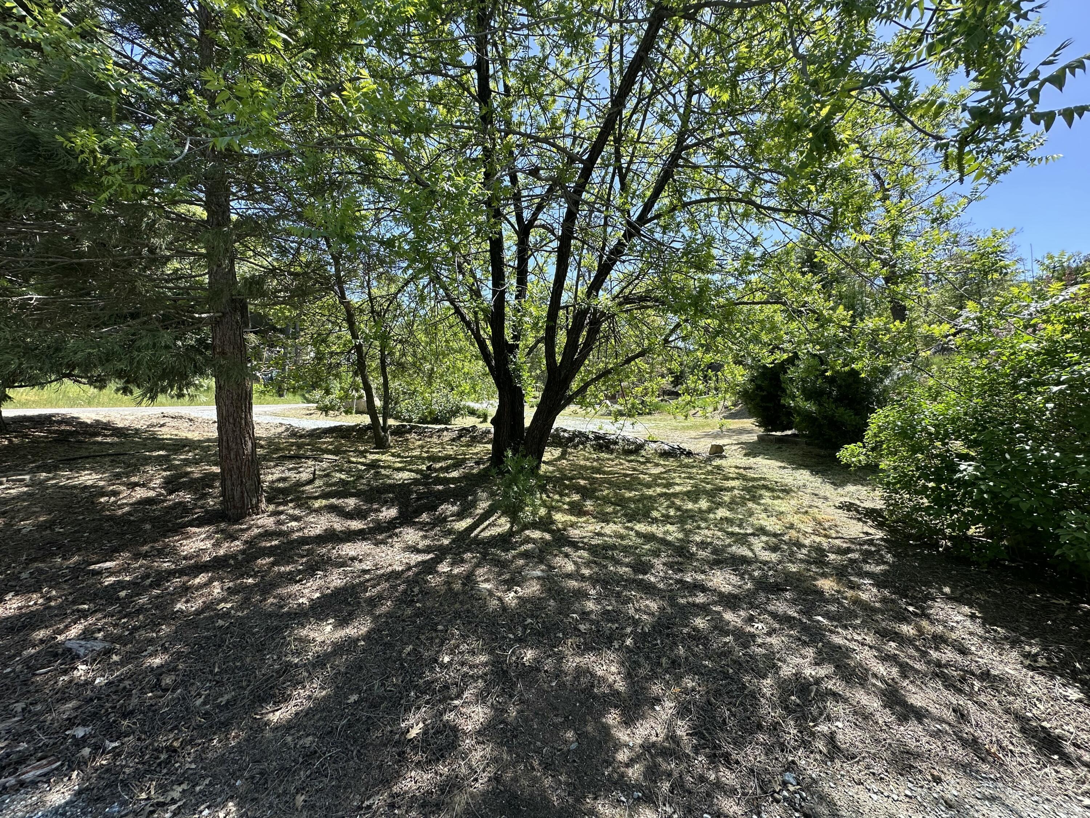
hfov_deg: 102.1
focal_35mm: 14
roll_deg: -0.4
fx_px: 441
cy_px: 409
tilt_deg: -0.2
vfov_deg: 85.7
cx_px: 545
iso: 40
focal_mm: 2.22
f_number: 2.2
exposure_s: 1/483
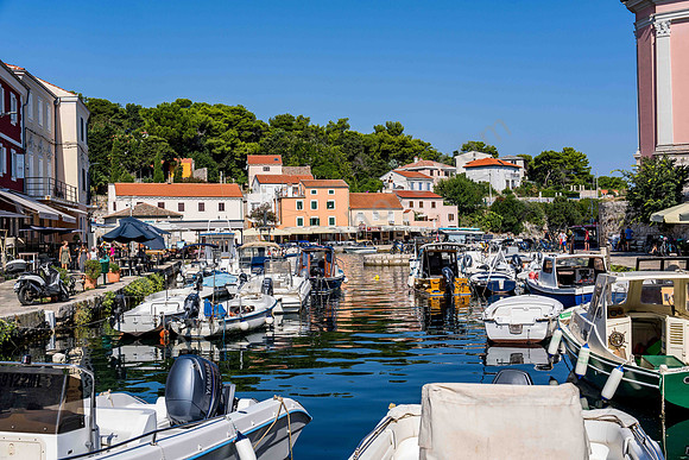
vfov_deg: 31.2
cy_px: 230
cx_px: 344
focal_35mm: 43
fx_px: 823
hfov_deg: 45.4
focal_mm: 43
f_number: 6.3
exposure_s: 1/500
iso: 100
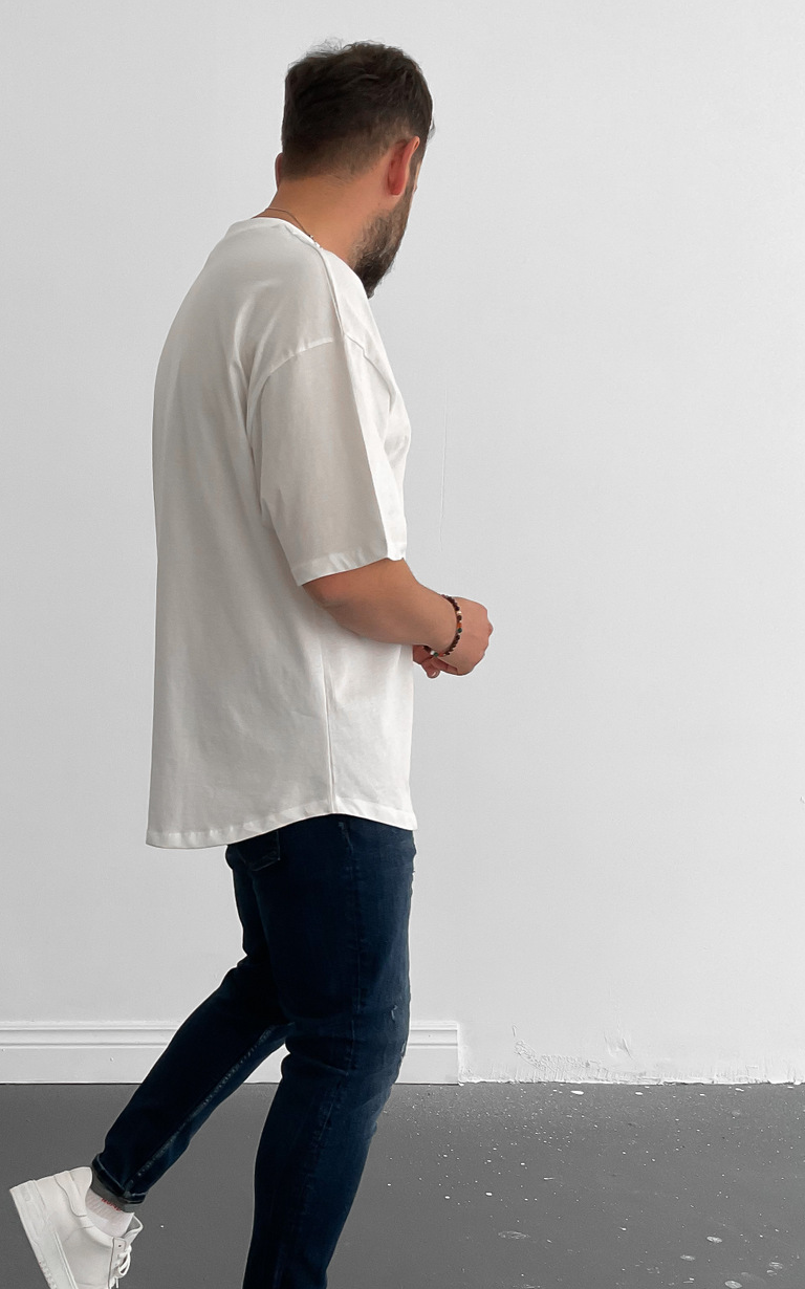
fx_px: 1405
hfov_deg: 31.3
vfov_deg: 48.9
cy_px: 787
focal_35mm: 40
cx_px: 186
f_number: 1.8
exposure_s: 1/120
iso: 64
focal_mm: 3
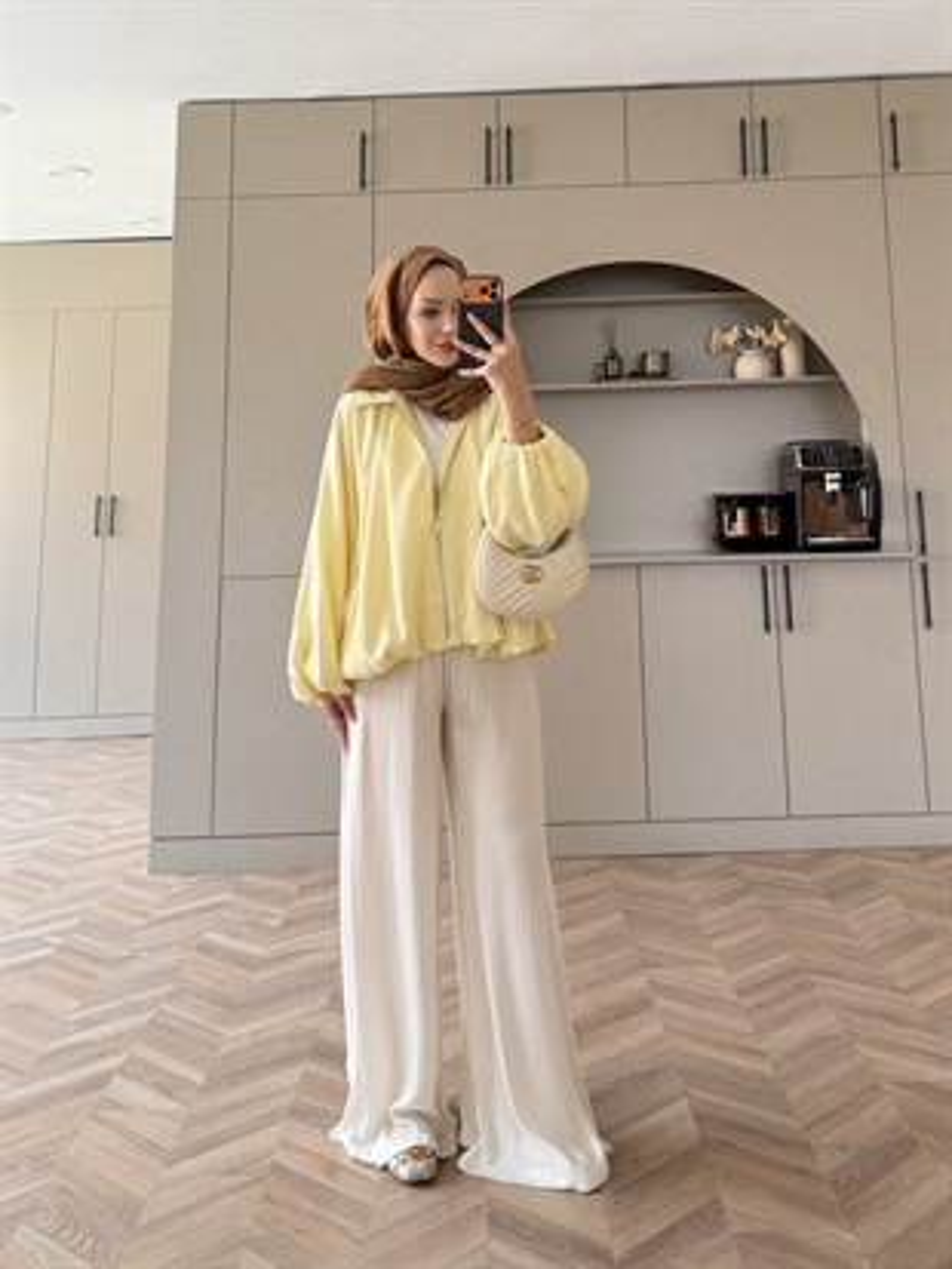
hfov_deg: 56.8
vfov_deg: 71.6
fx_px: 880
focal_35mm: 24
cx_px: 476
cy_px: 634
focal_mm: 6.76
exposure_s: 1/121
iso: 64
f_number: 1.78
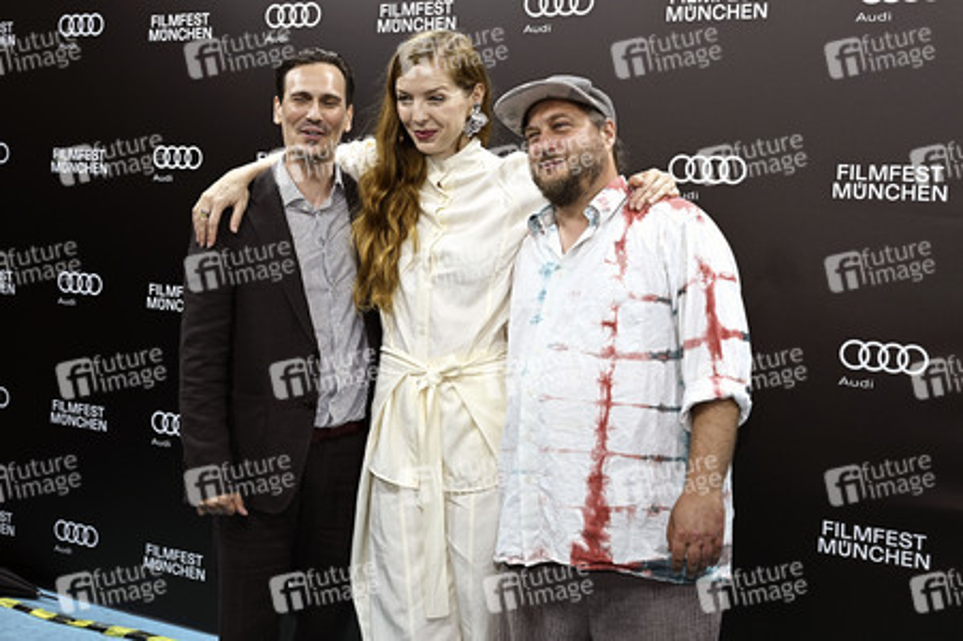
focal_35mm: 41
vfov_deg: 32.6
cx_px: 482
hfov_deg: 47.4
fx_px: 1096
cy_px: 320
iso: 800
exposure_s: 1/200
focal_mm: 41
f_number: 6.3
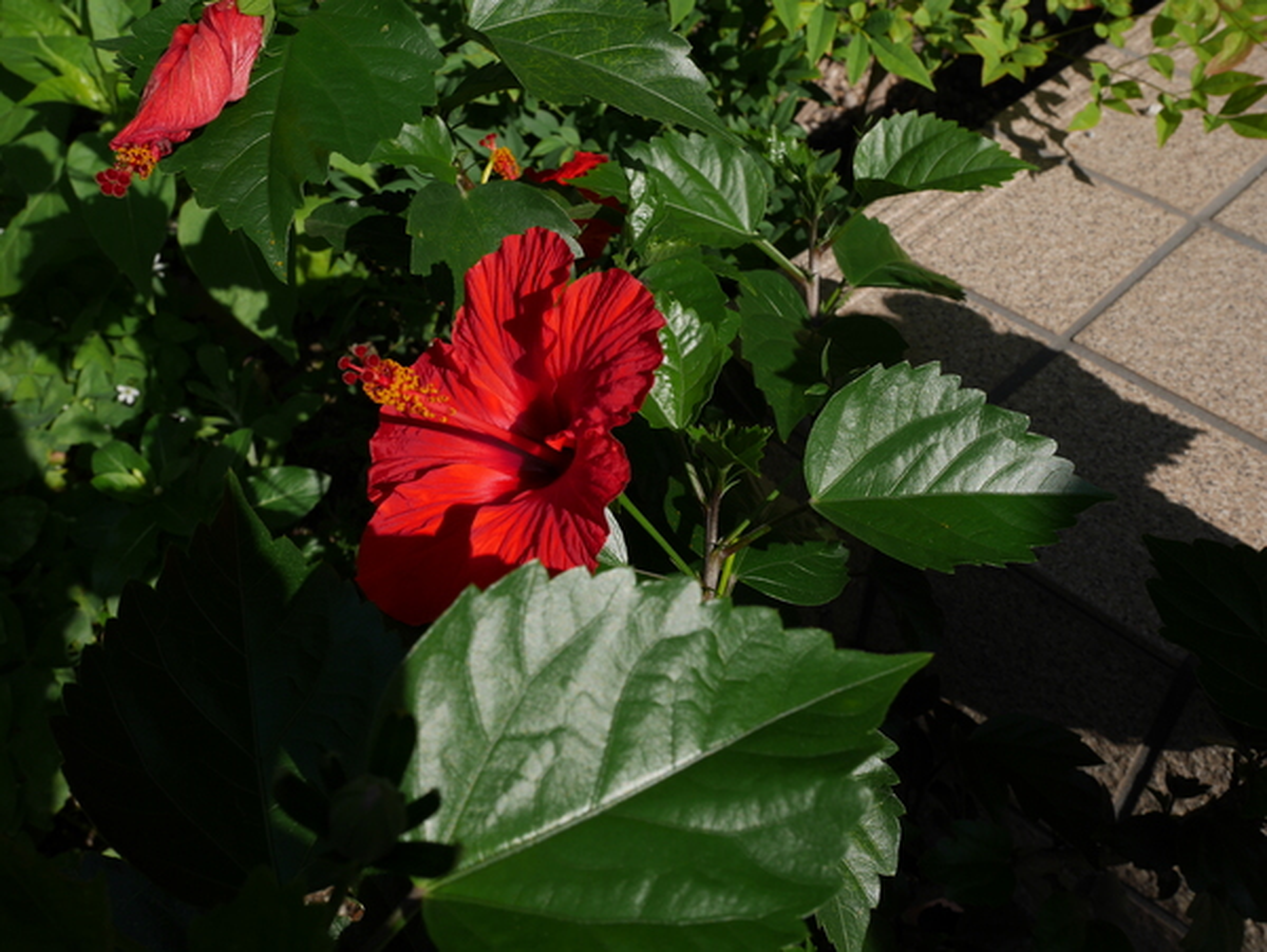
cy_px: 476
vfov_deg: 37.8
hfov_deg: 48.9
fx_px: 1392
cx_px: 634
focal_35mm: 38
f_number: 9
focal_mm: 19
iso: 200
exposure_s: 1/400
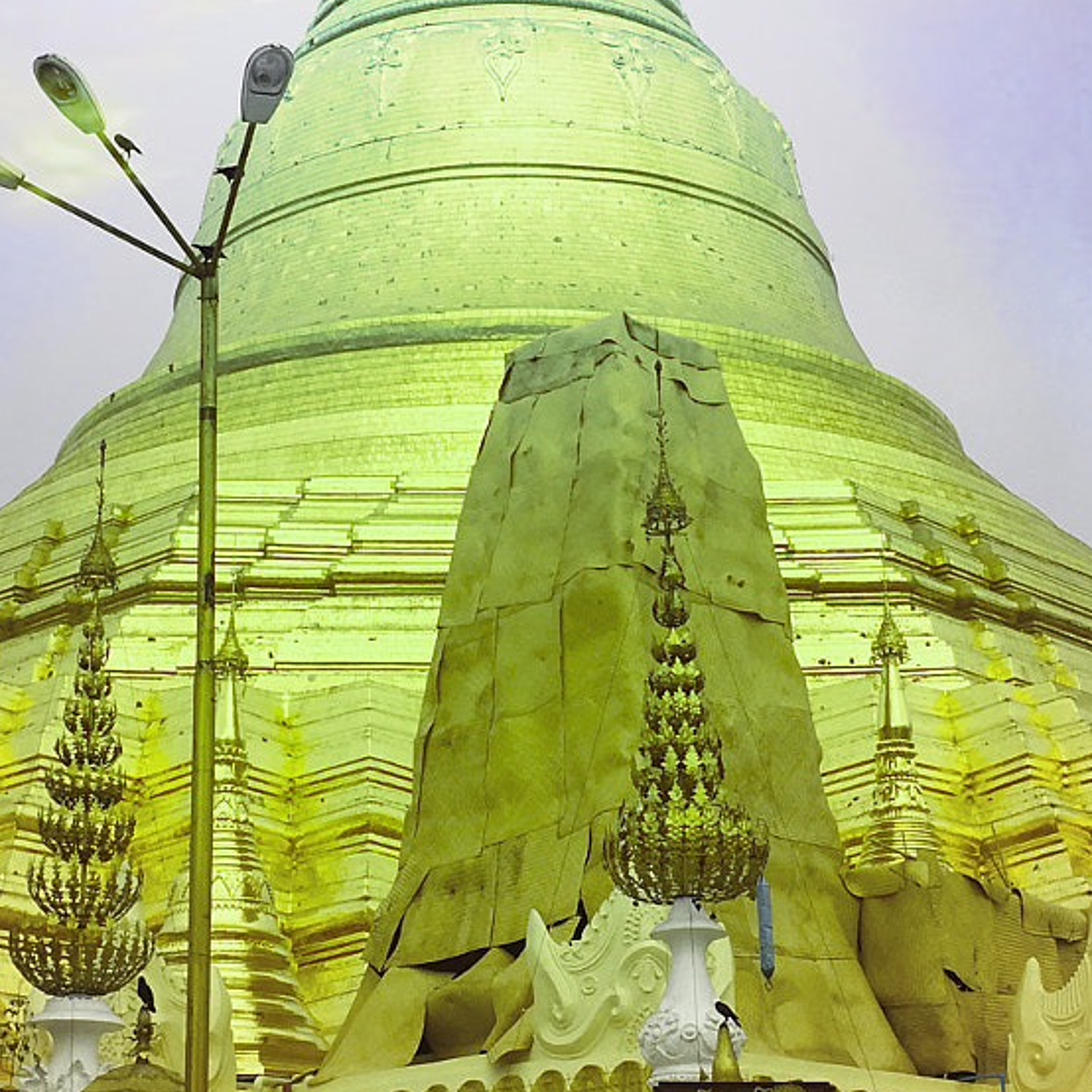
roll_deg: +0.4
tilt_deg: +21.2
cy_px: 404
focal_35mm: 74
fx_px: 2641
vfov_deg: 23.3
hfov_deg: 23.4
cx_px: 501
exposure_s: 1/1832
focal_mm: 4.15
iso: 25
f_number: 2.2
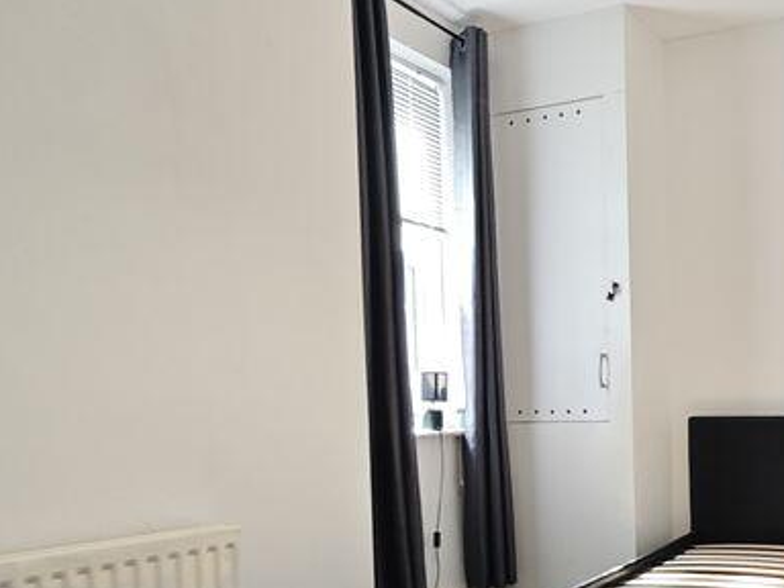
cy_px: 472
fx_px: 725
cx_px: 682
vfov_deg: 42.2
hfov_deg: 51.3
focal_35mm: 32
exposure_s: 1/33.3
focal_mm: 2.03
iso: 125
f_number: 1.8
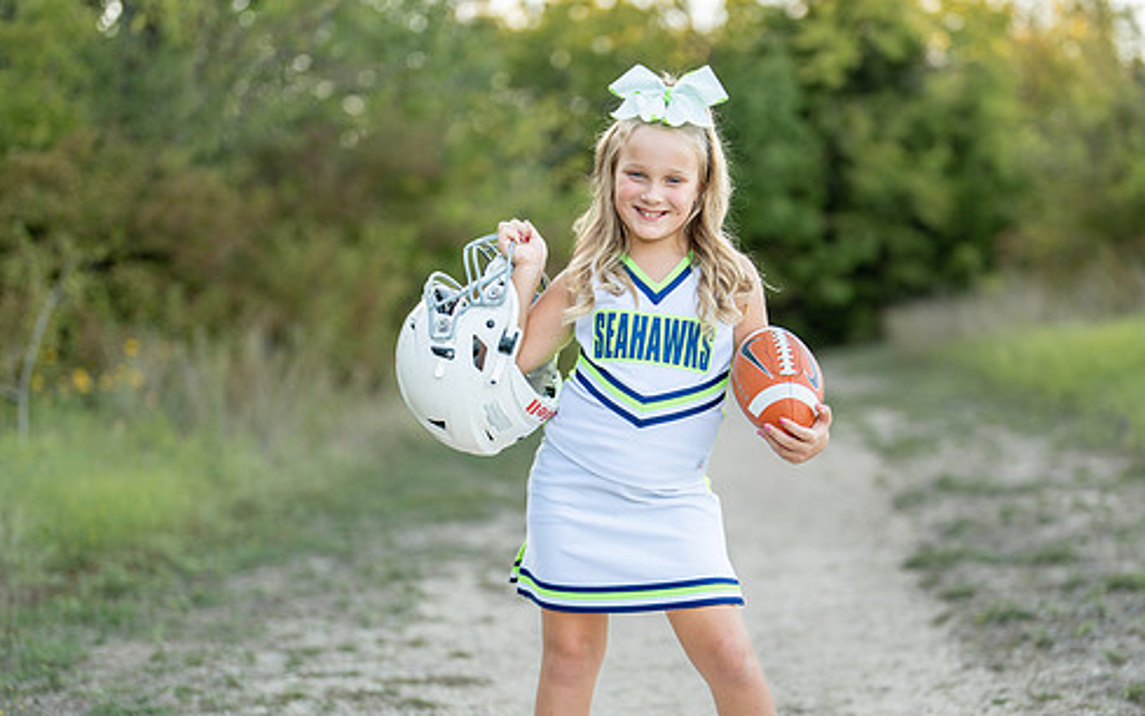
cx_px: 681
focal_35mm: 74
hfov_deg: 27.8
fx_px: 2310
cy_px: 464
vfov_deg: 17.6
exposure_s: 1/640
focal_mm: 50
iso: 100
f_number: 1.2
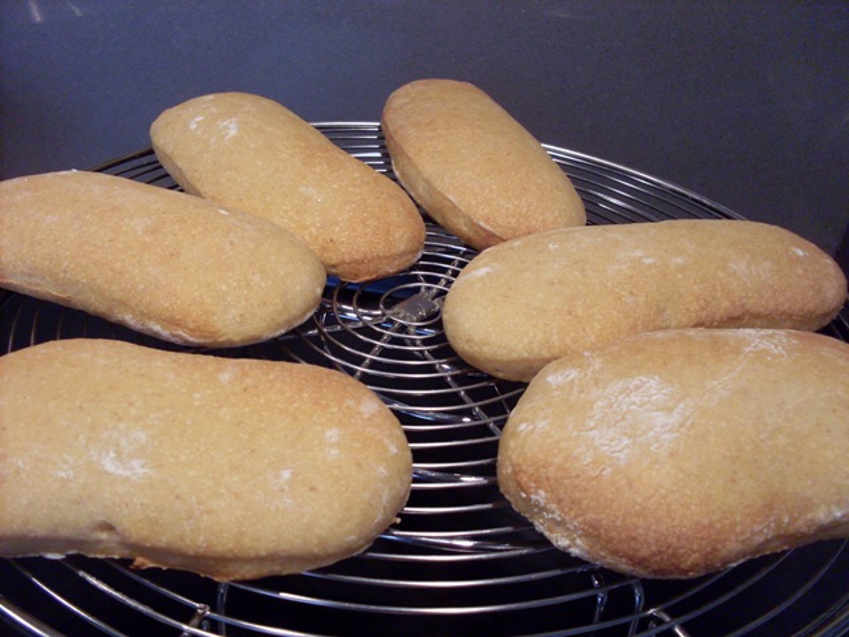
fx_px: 932
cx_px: 424
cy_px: 318
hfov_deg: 49.0
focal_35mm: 38
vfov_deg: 37.7
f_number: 2.8
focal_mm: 6.3
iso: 200
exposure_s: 1/45
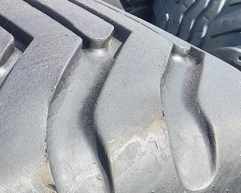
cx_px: 39
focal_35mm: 70
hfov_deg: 26.5
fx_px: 500
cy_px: 158
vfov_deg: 21.6
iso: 50
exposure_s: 1/236
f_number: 1.8
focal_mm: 4.65
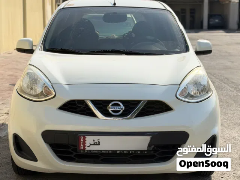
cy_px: 90
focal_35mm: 48
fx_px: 333
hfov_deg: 39.7
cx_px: 120
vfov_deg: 30.3
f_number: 1.78
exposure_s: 1/5587
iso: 64
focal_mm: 6.76
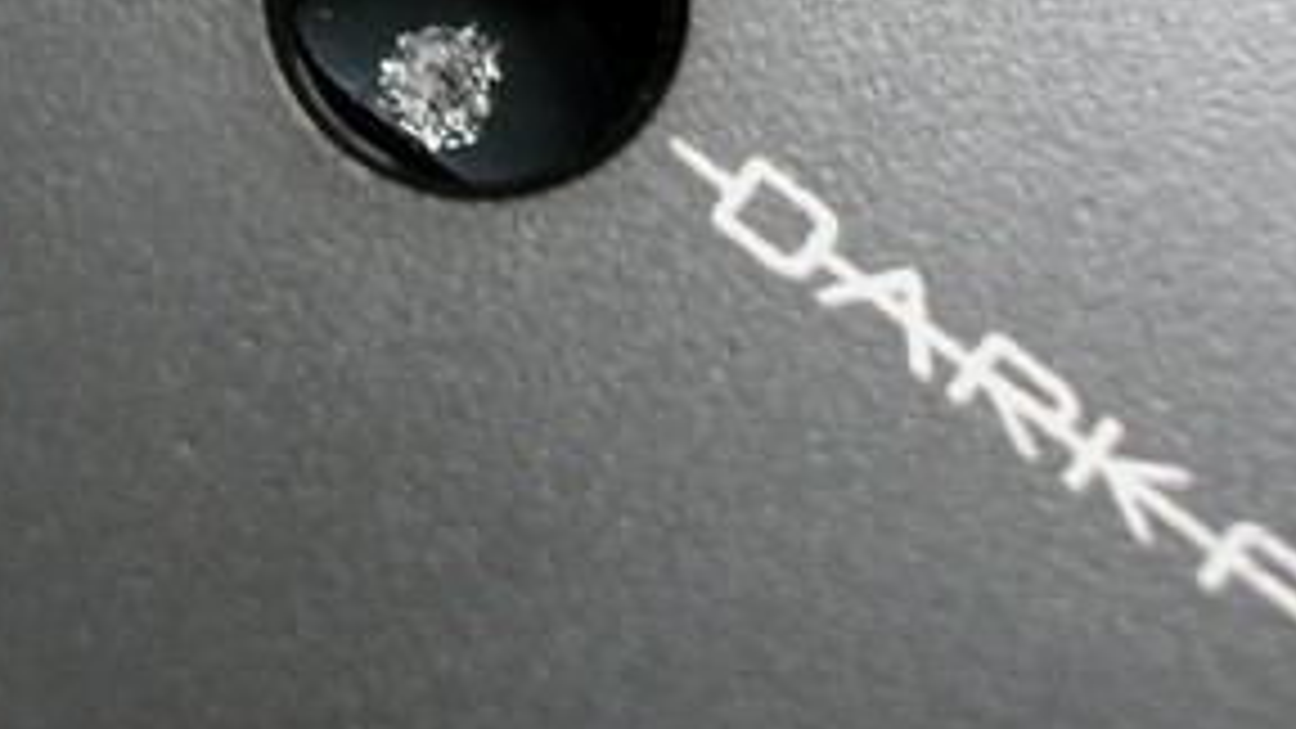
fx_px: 6151
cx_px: 495
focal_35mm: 179
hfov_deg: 12.0
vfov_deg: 6.8
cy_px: -9
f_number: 4.6
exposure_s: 1/8.9
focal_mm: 20.1
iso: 100
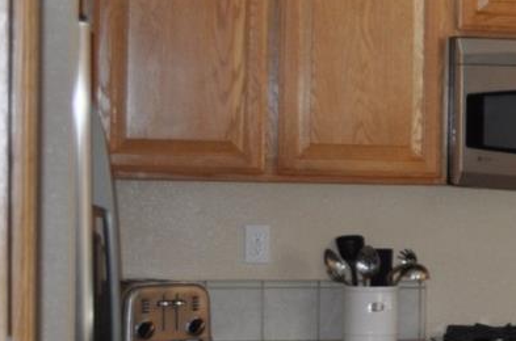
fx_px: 2130
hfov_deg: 12.5
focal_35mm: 149
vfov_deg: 9.2
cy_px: 241
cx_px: 969
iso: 400
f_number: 4.2
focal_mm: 26
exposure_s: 1/200
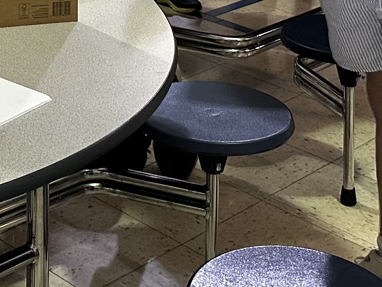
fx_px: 1082
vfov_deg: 13.4
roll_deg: +0.4
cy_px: -247
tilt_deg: -5.3
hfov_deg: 19.5
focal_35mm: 98
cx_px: 9
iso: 250
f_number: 1.78
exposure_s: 1/60
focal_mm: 6.86
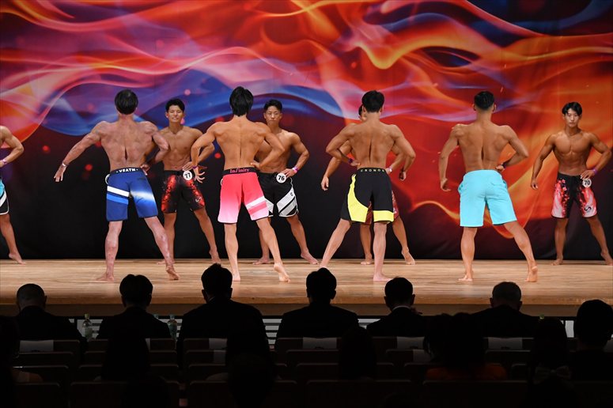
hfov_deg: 15.2
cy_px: 204
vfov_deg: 10.2
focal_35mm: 135
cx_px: 306
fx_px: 2298
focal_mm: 90
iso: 3200
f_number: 5.6
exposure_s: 1/400
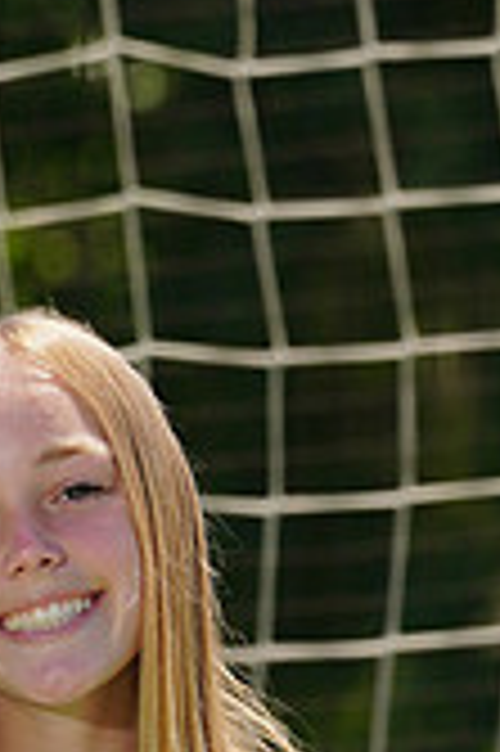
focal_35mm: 1389
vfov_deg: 1.5
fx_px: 28995
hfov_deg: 1.0
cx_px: -68
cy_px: 1162
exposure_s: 1/250
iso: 200
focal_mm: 400
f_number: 13
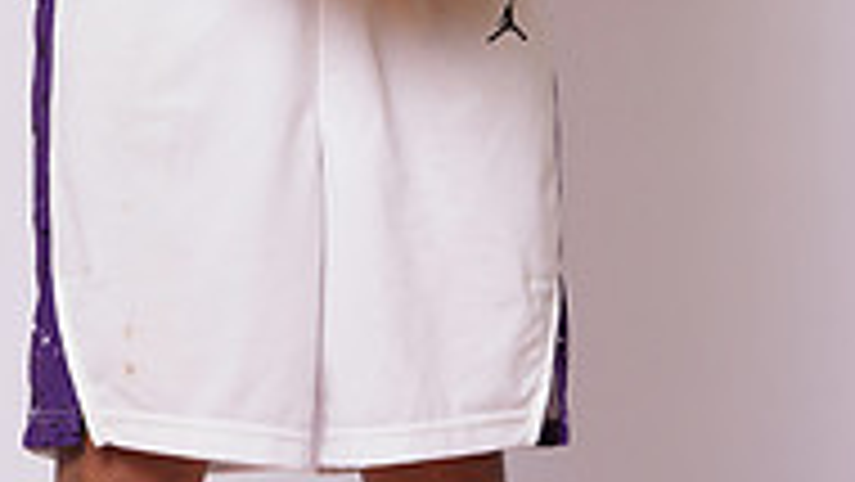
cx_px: 328
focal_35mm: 347
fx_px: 7869
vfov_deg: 3.5
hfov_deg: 6.2
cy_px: -523
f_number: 7.1
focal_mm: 140
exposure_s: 1/200
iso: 200
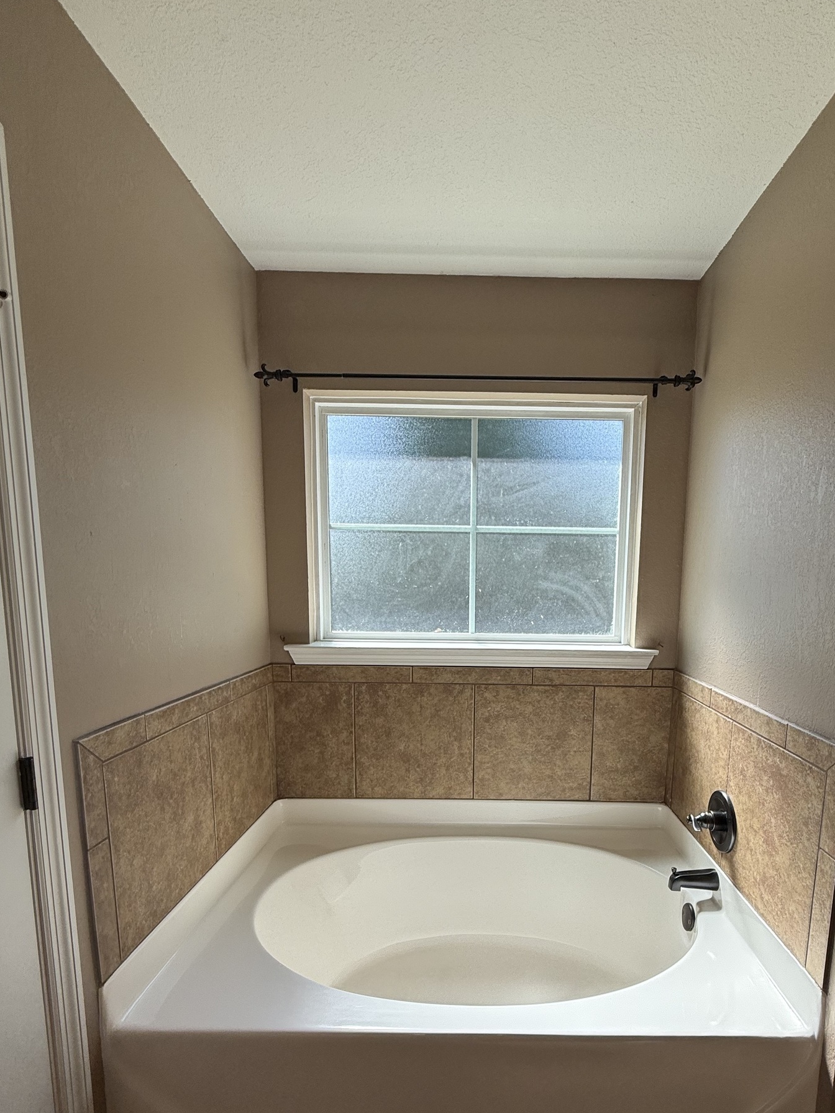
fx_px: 579
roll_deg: -1.0
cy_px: 662
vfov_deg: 86.8
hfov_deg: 71.1
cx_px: 486
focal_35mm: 18
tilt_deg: -7.5
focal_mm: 2.22
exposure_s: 1/439
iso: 50
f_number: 2.2
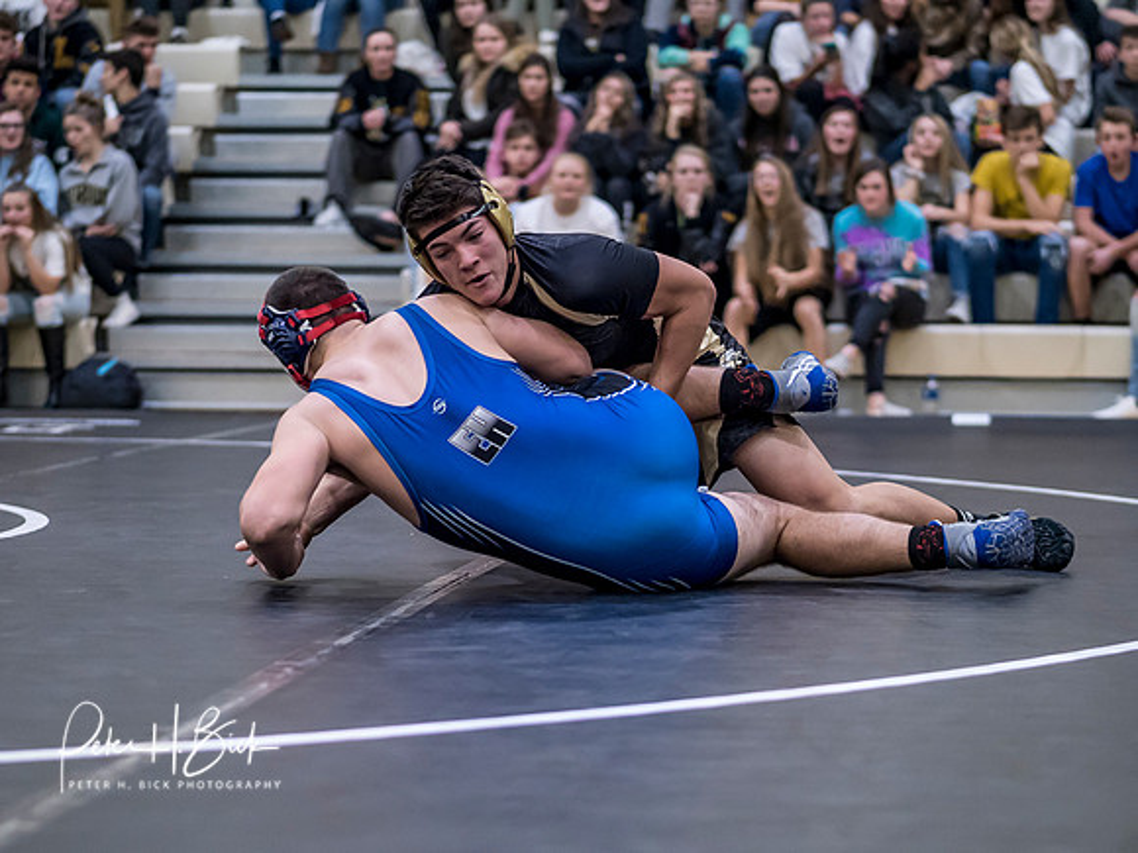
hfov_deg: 17.7
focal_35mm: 111
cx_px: 592
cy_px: 526
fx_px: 3650
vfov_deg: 13.3
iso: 1250
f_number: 1.2
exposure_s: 1/1250
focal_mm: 45
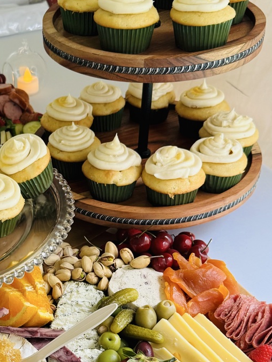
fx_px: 639
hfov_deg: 23.6
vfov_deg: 31.0
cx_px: 49
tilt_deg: -39.7
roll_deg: -3.9
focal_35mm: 61
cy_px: 284
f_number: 1.78
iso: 125
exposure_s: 1/60
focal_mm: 6.76
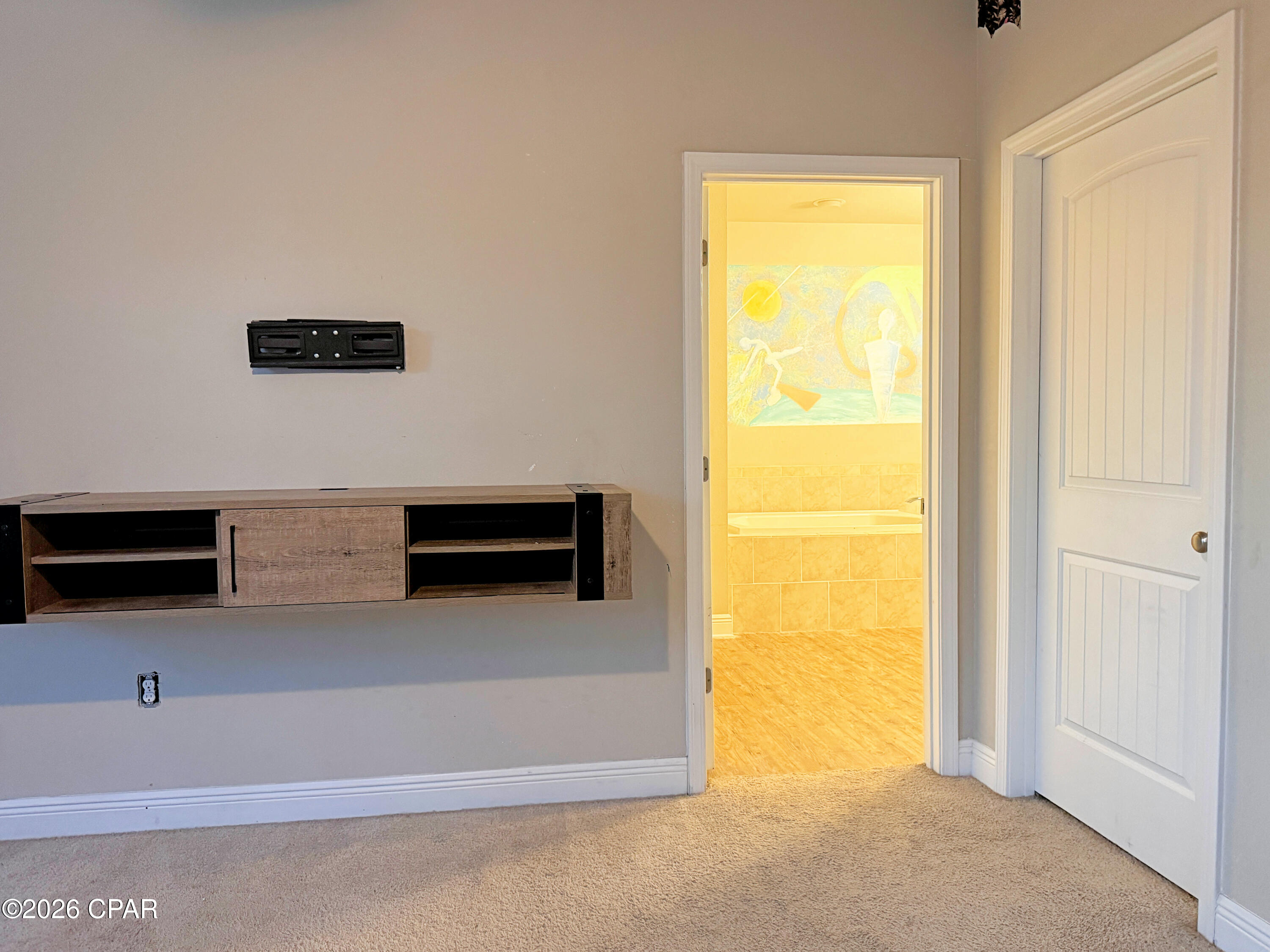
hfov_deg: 71.6
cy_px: 476
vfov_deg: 56.8
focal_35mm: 24
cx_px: 635
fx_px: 880
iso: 640
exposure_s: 1/60
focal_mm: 6.76
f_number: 1.78
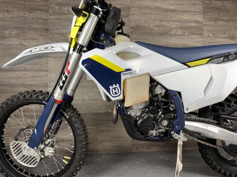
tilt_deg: +4.3
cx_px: 118
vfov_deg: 56.8
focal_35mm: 24
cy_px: 88
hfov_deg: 71.6
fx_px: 164
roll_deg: +1.1
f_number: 1.78
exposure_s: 1/37
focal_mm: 6.76
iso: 80
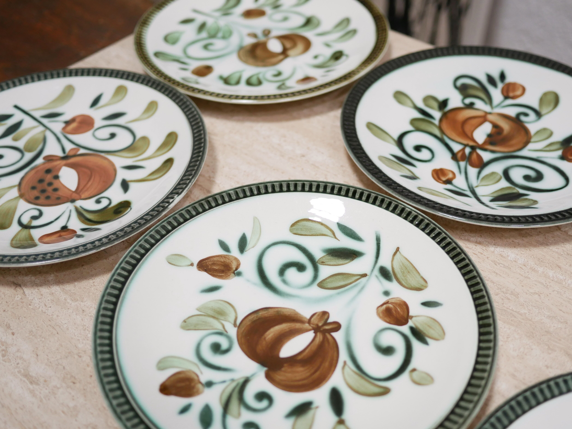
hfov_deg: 42.9
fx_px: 727
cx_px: 303
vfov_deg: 32.9
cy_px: 231
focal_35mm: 44
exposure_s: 1/60
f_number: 1.7
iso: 400
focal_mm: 20
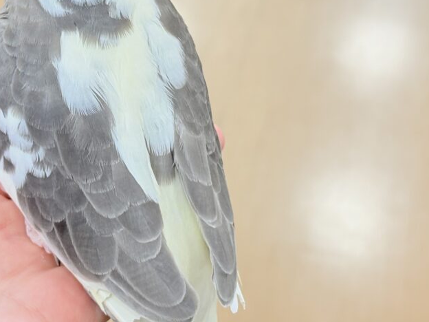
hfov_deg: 19.6
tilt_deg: -27.0
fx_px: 1239
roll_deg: -3.5
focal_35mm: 100
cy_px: 49
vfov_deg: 14.7
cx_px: 178
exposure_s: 1/50
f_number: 1.6
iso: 40
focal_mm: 5.96
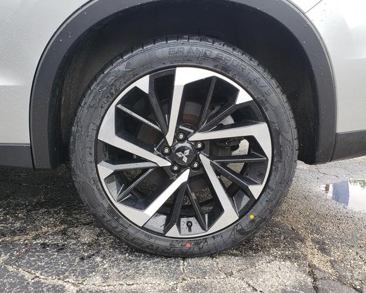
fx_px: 303
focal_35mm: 28
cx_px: 179
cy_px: 151
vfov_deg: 51.5
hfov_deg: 62.2
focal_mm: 4.3
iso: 50
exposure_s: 1/90
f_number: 2.4
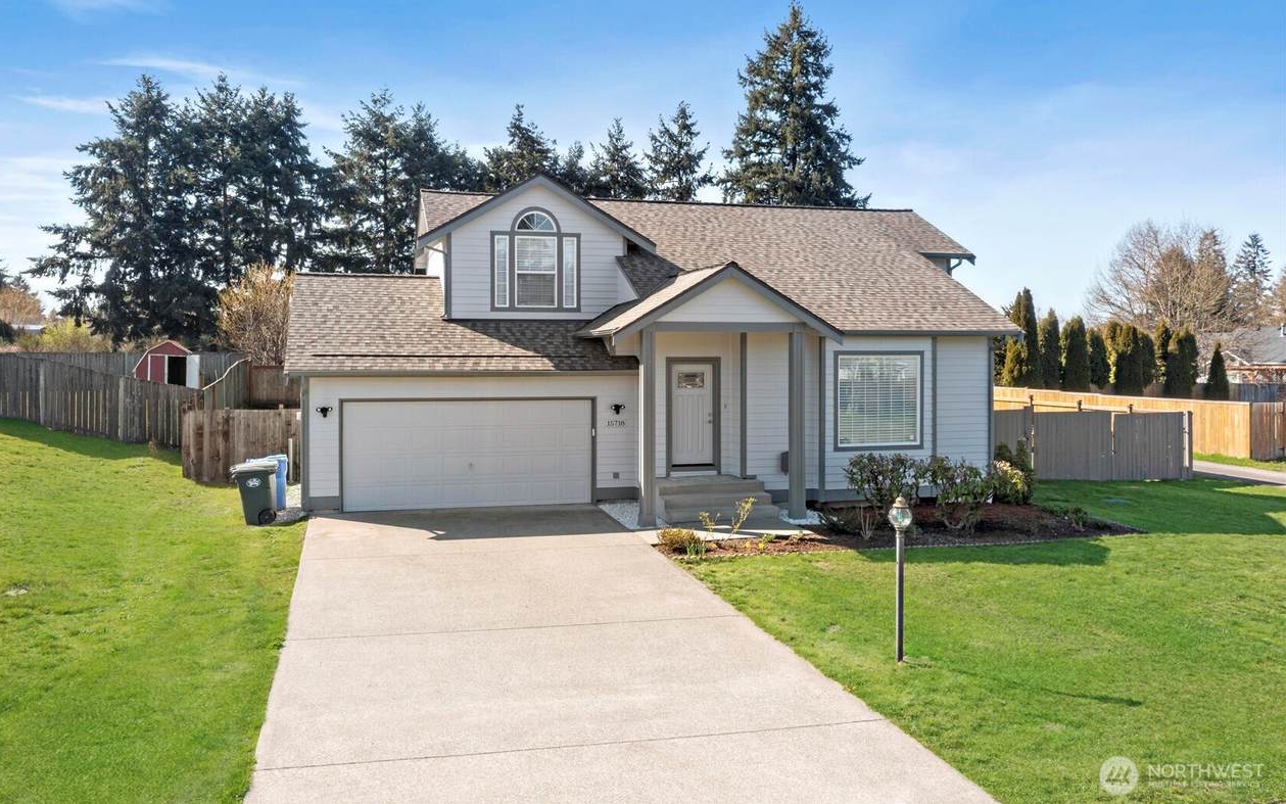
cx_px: 633
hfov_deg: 64.6
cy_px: 370
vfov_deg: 43.1
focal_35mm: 29
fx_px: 1016
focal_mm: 10.26
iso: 200
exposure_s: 1/200
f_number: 8
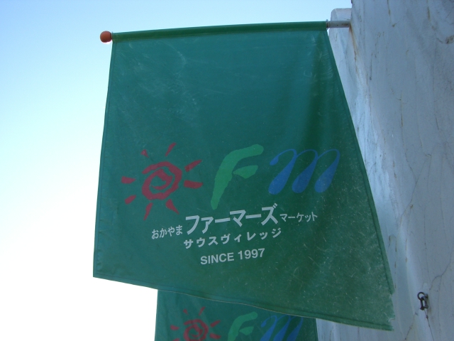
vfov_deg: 37.7
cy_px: 170
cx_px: 227
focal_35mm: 38
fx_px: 498
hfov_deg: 49.0
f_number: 4.3
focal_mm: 6.2
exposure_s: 1/160
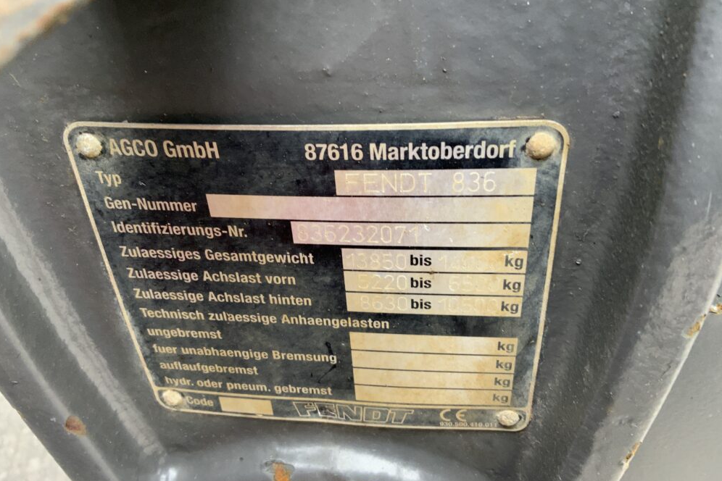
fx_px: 622
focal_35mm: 31
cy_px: 242
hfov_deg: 60.3
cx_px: 357
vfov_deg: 42.3
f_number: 1.8
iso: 160
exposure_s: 1/60
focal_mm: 3
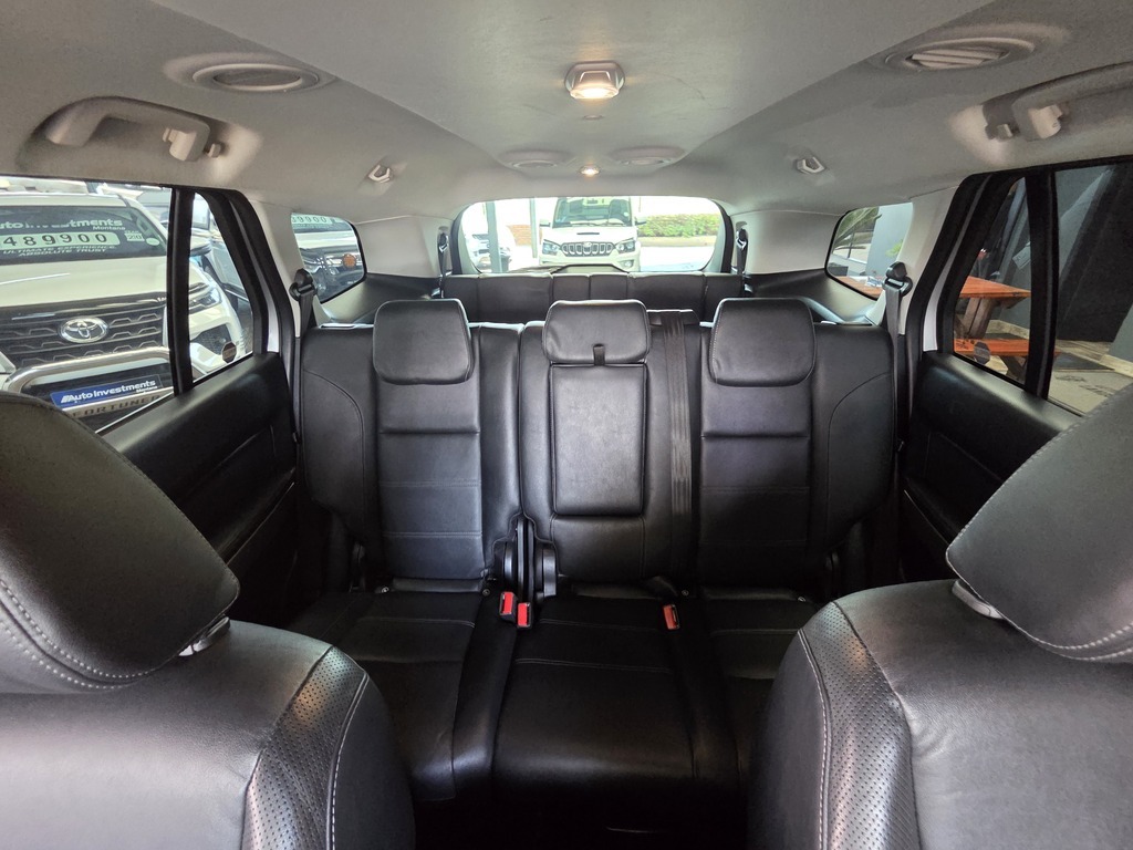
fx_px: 425
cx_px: 566
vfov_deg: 89.9
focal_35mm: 13
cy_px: 425
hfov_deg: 106.2
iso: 1250
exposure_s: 1/50
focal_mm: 2.2
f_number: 2.2
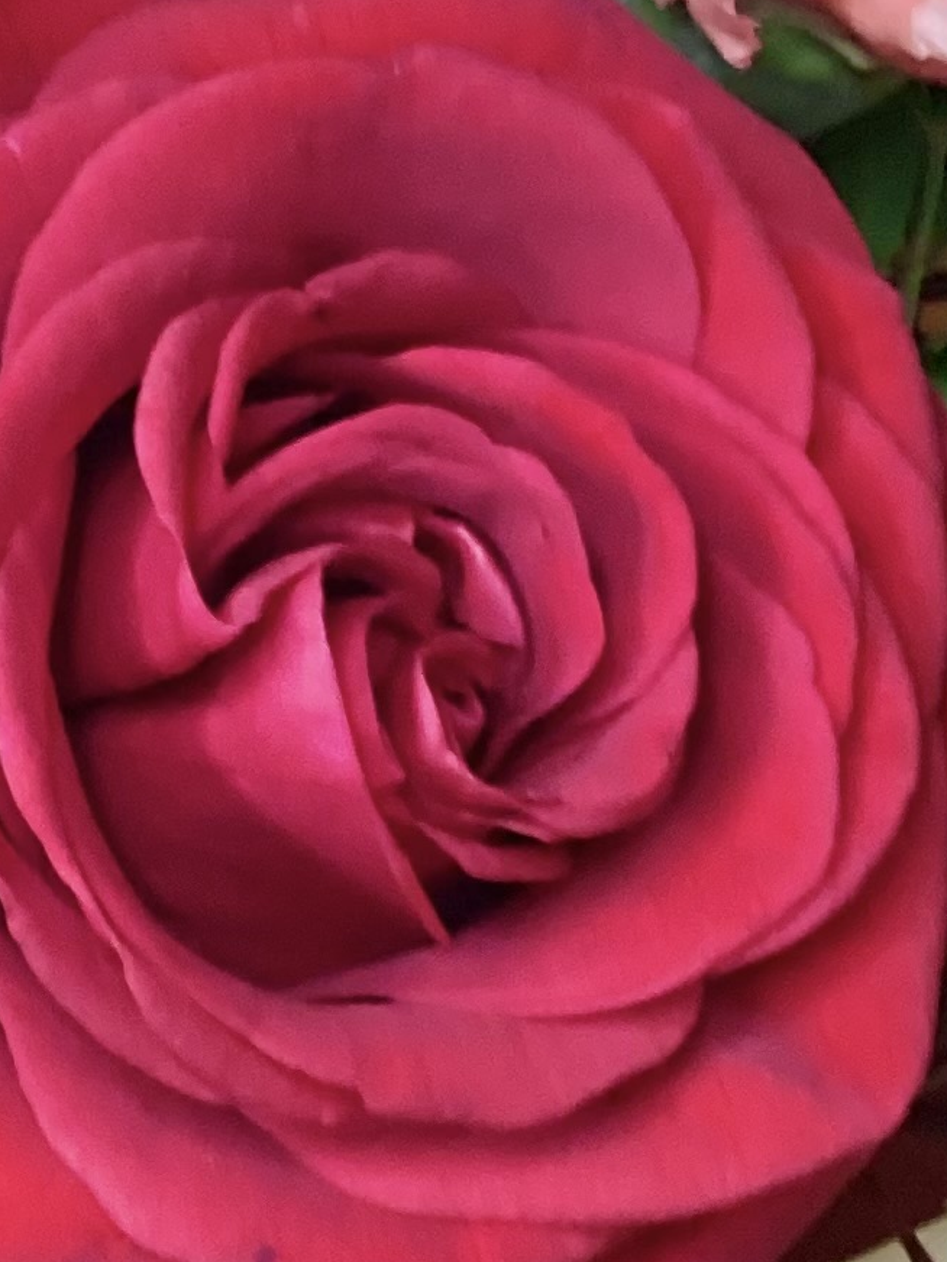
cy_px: 339
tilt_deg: -55.1
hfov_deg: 11.9
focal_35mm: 116
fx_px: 4231
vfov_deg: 16.9
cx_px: -689
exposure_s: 1/33
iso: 320
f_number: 2.4
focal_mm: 3.3
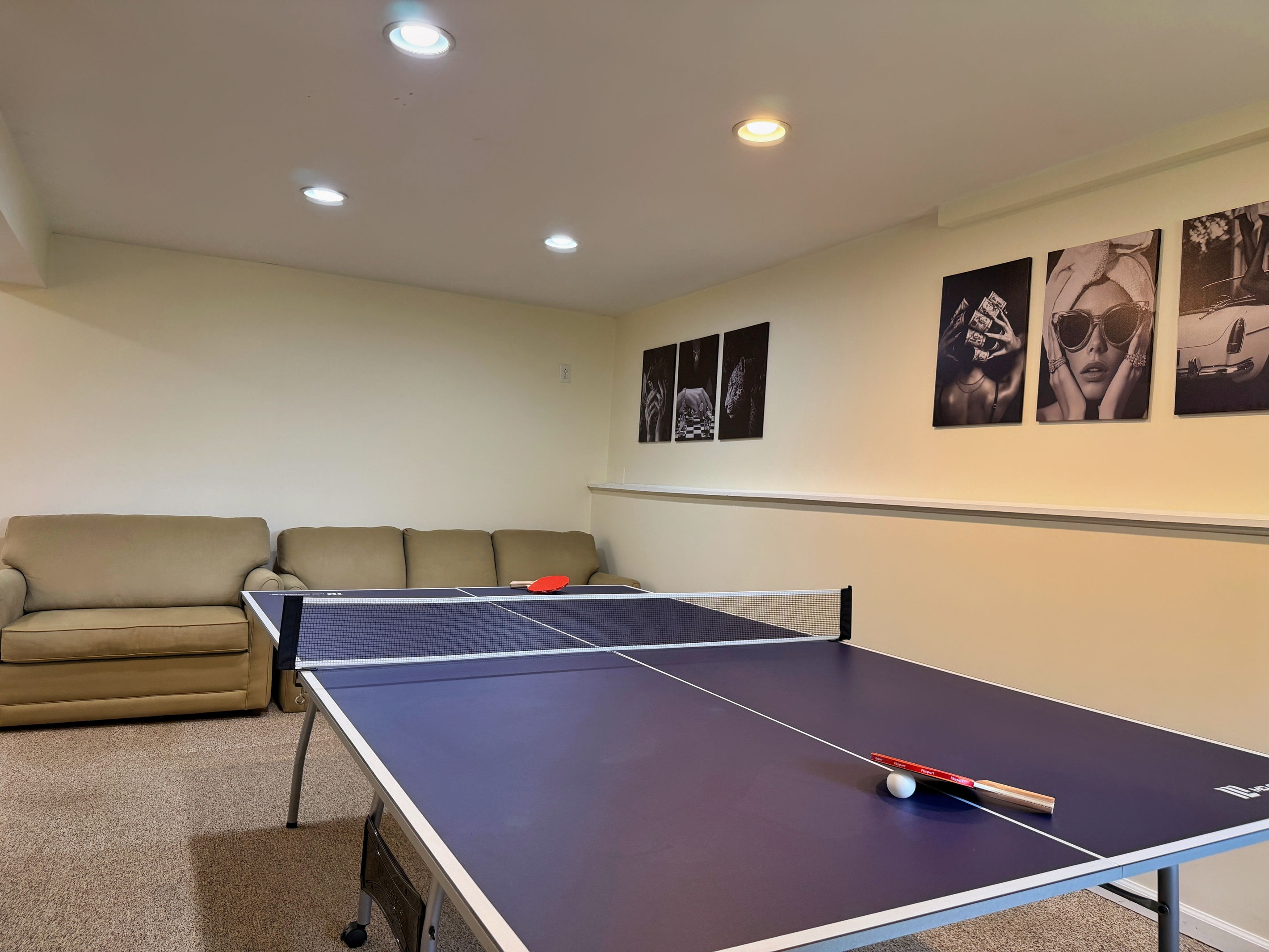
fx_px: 880
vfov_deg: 56.8
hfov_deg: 71.6
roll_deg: -2.1
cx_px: 634
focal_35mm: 24
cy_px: 476
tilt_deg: +0.3
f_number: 1.78
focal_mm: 6.76
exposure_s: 1/60
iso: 160
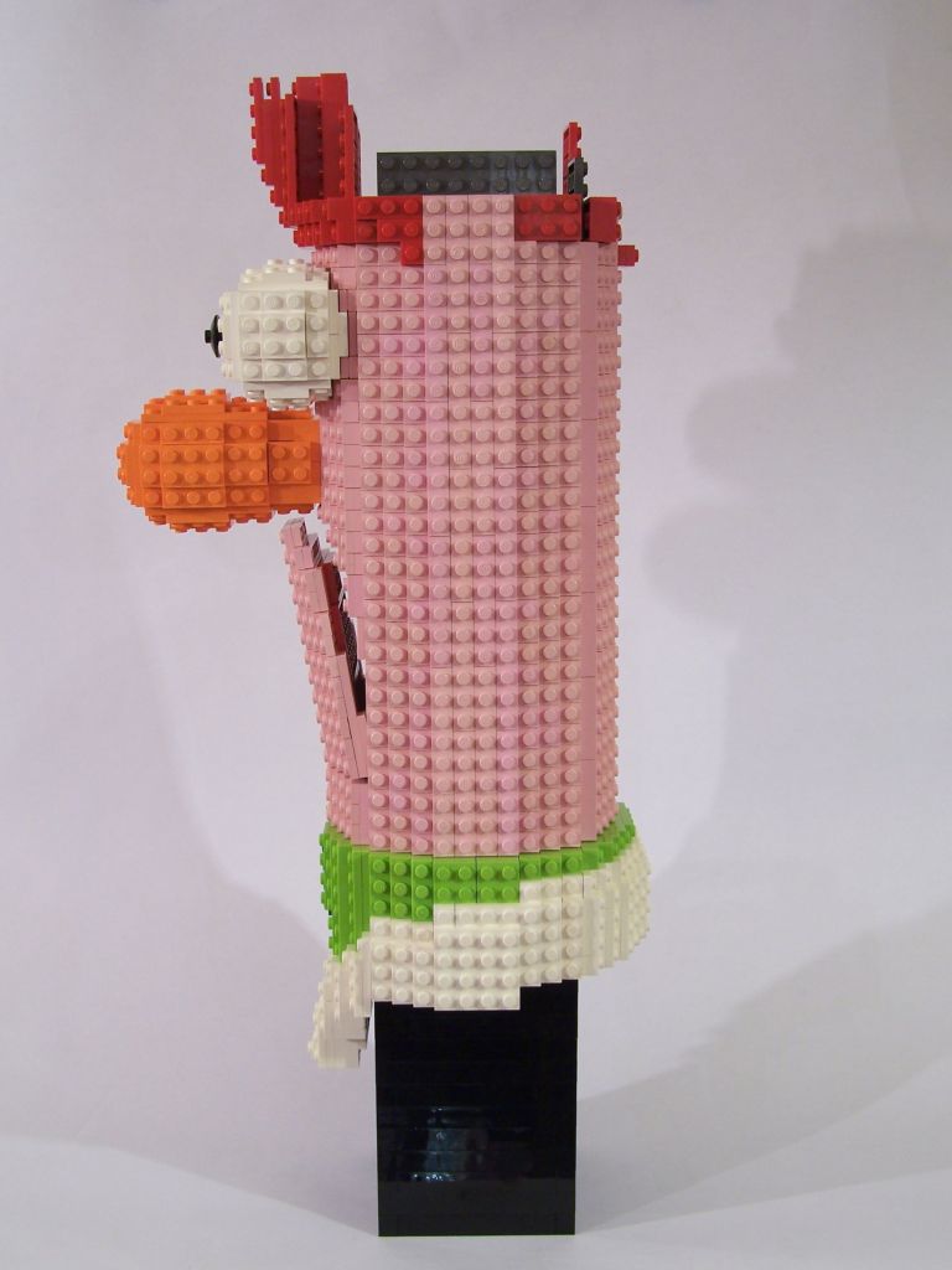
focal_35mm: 48
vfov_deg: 39.7
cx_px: 476
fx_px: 1760
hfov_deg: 30.3
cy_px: 635
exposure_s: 1/3
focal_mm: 8
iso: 80
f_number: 3
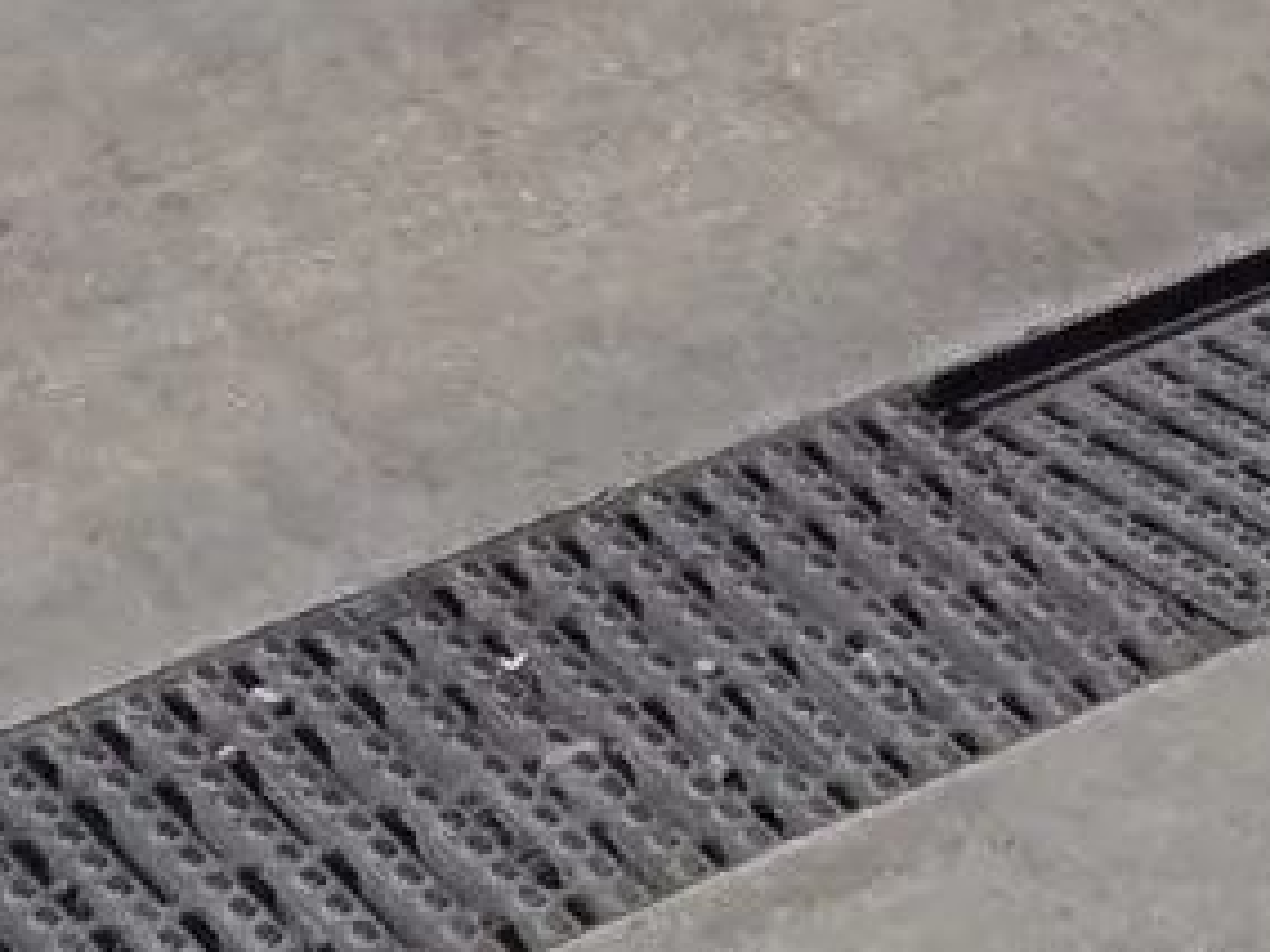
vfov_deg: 7.2
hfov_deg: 8.4
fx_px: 6934
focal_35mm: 189
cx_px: 4128
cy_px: -1663
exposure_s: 1/1799
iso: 100
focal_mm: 3.46
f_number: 2.2
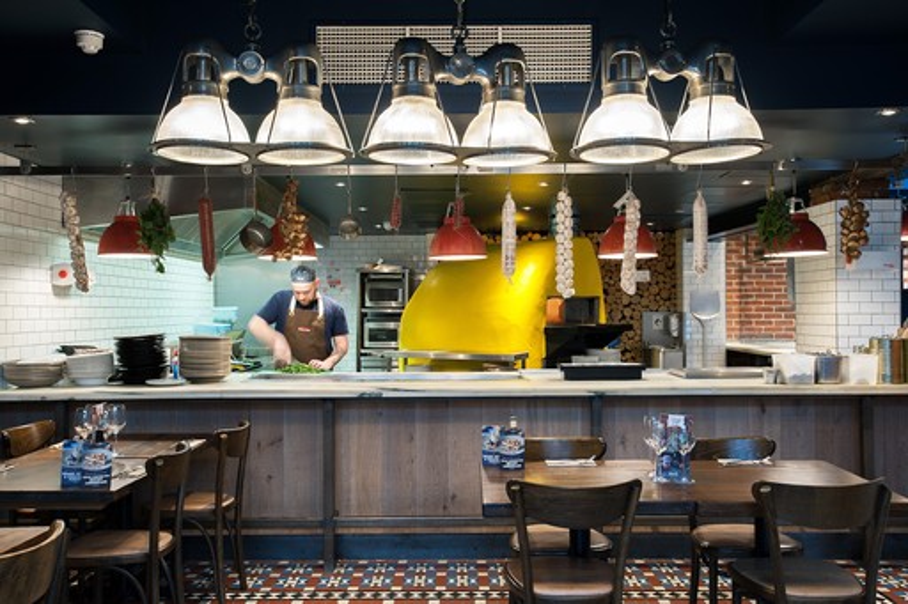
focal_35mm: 32
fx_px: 807
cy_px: 302
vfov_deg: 41.1
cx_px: 454
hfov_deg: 58.7
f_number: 13
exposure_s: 1/3
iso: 200
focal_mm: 32
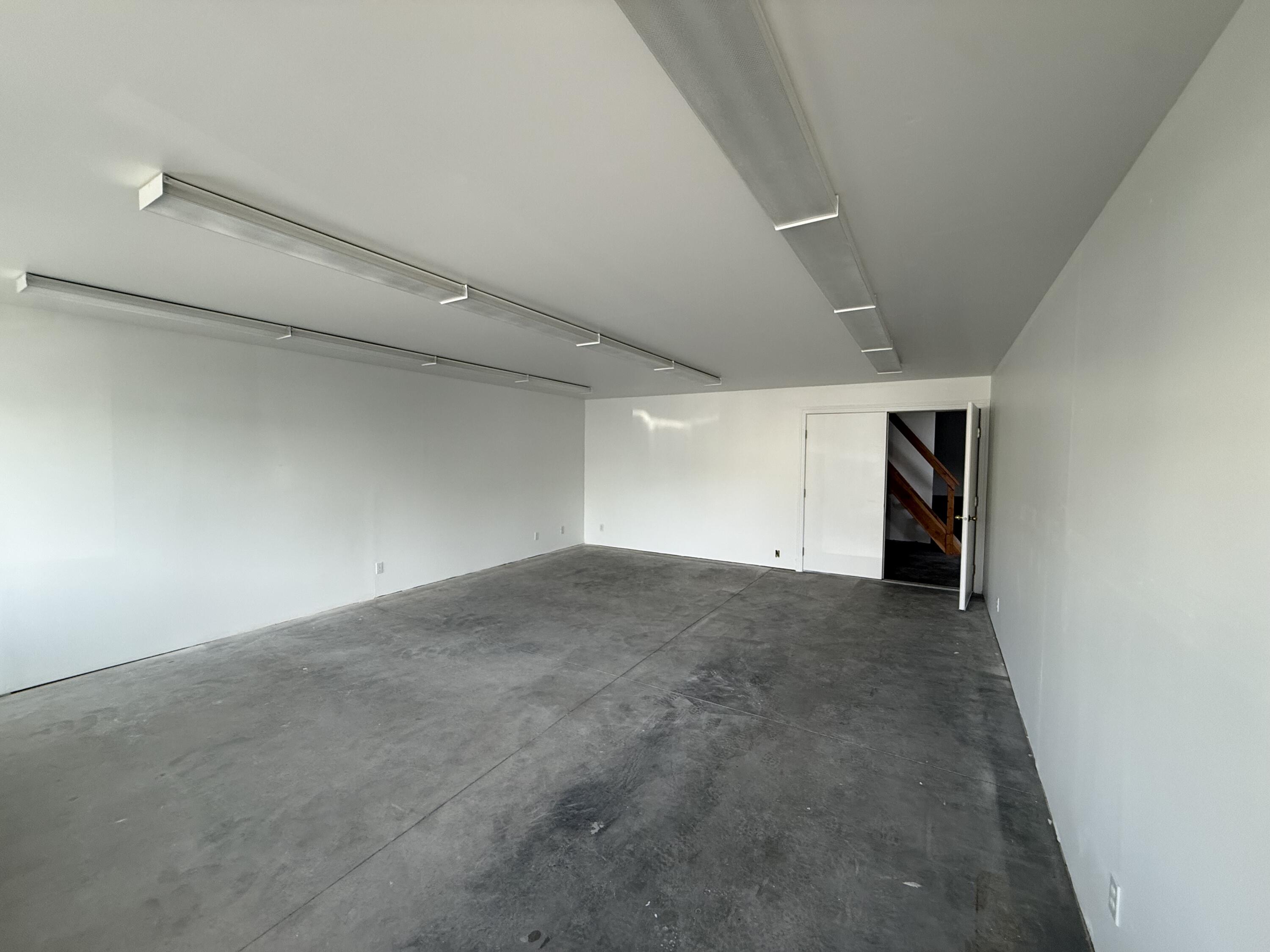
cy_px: 476
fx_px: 514
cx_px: 635
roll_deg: -0.3
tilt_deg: -1.3
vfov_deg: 85.7
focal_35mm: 14
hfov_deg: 102.1
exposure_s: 1/99
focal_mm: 2.22
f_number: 2.2
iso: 160
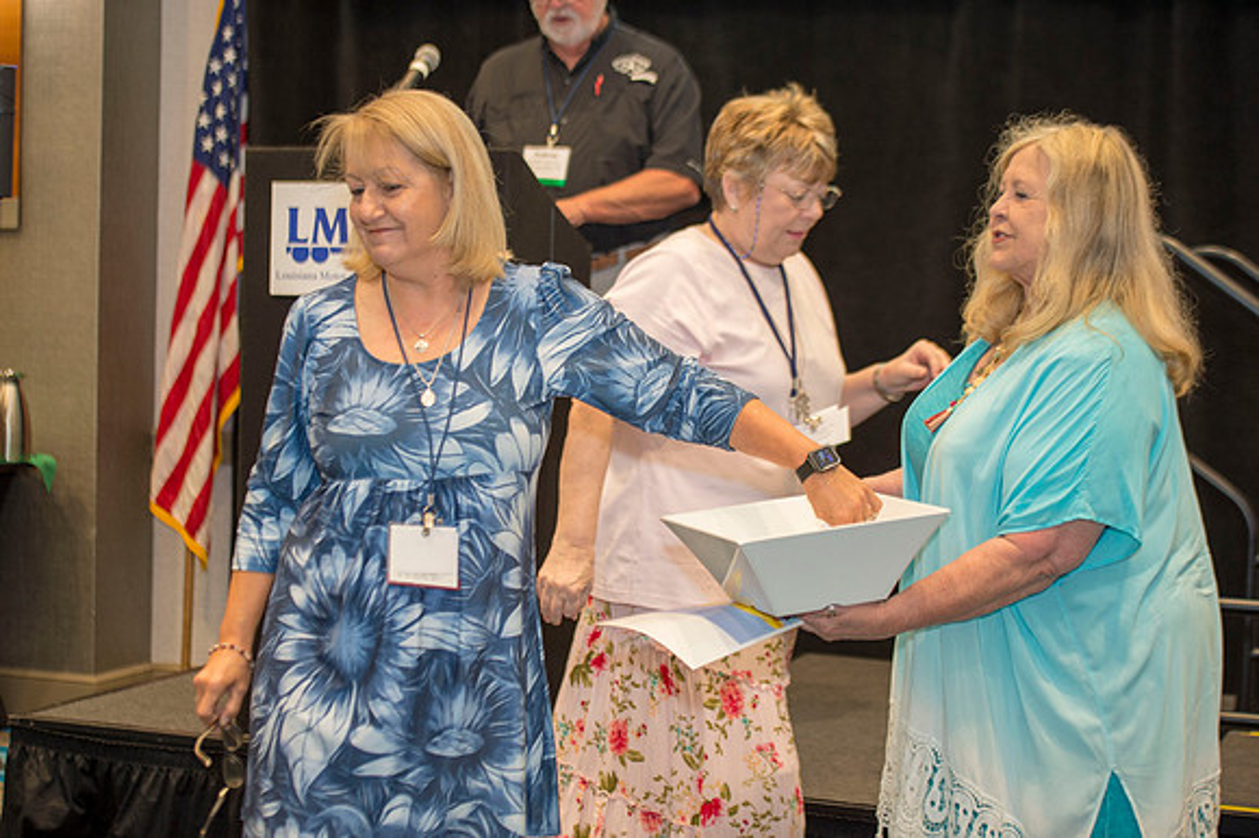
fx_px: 2447
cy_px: 419
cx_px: 630
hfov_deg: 28.9
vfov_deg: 19.4
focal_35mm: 70
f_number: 2.8
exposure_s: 1/160
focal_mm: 70
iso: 1250
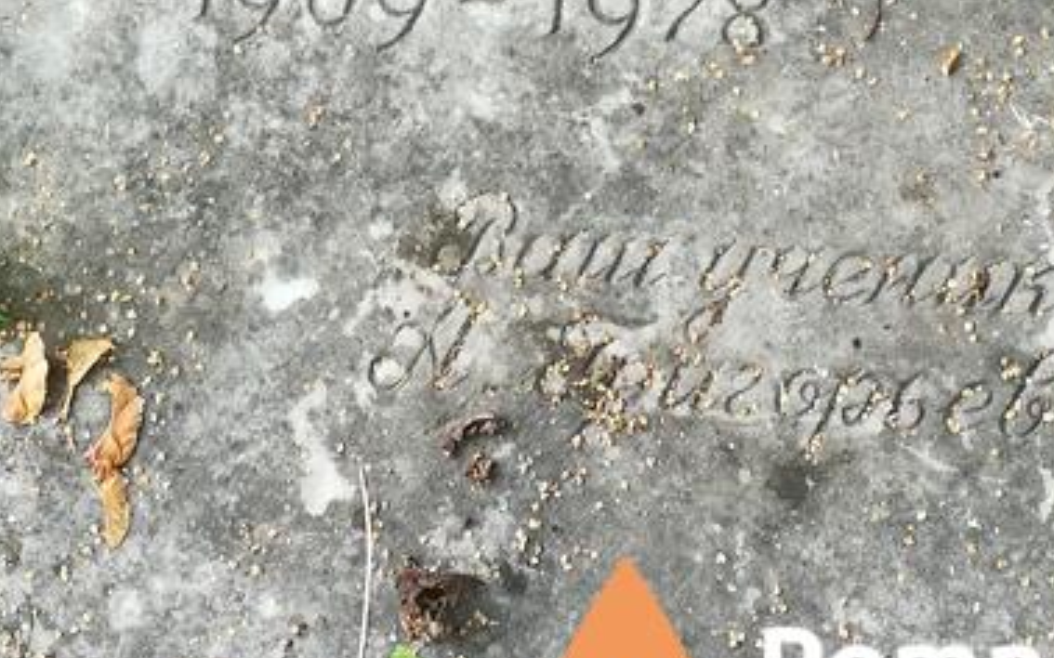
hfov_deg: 26.2
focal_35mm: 79
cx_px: 560
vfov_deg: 16.1
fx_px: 2269
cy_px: -22
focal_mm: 3.83
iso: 64
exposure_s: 1/60
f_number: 2.2
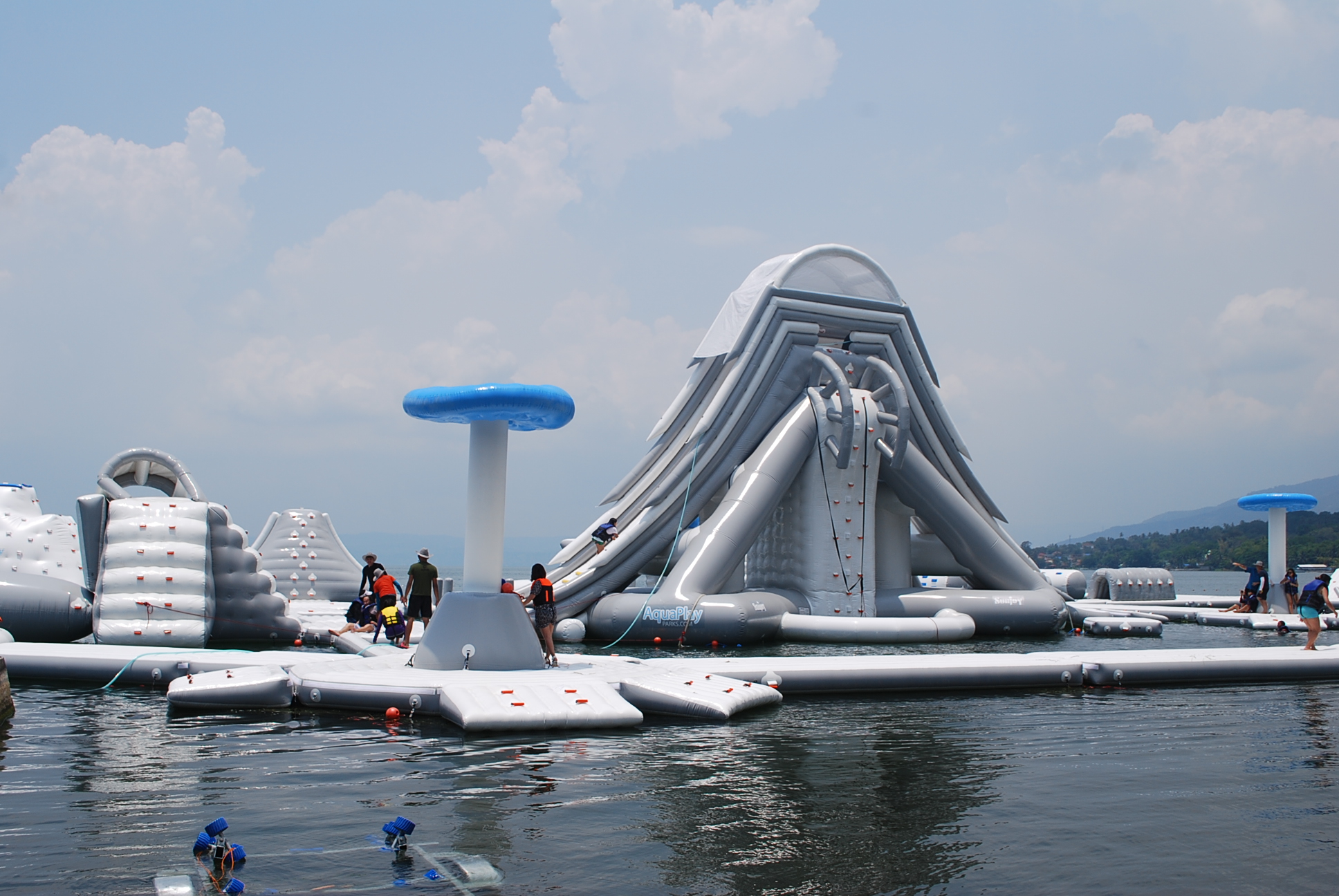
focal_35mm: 36
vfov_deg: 37.0
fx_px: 1341
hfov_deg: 53.1
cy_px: 448
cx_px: 670
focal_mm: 24
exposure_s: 1/320
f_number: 9
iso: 100
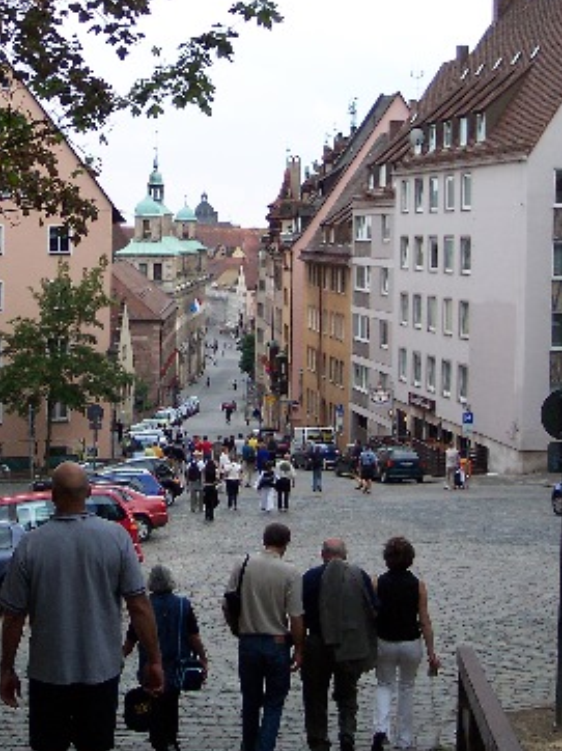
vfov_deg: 30.5
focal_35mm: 63
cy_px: 259
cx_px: 213
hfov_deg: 23.2
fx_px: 1365
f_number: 2.8
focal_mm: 8
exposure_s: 1/500
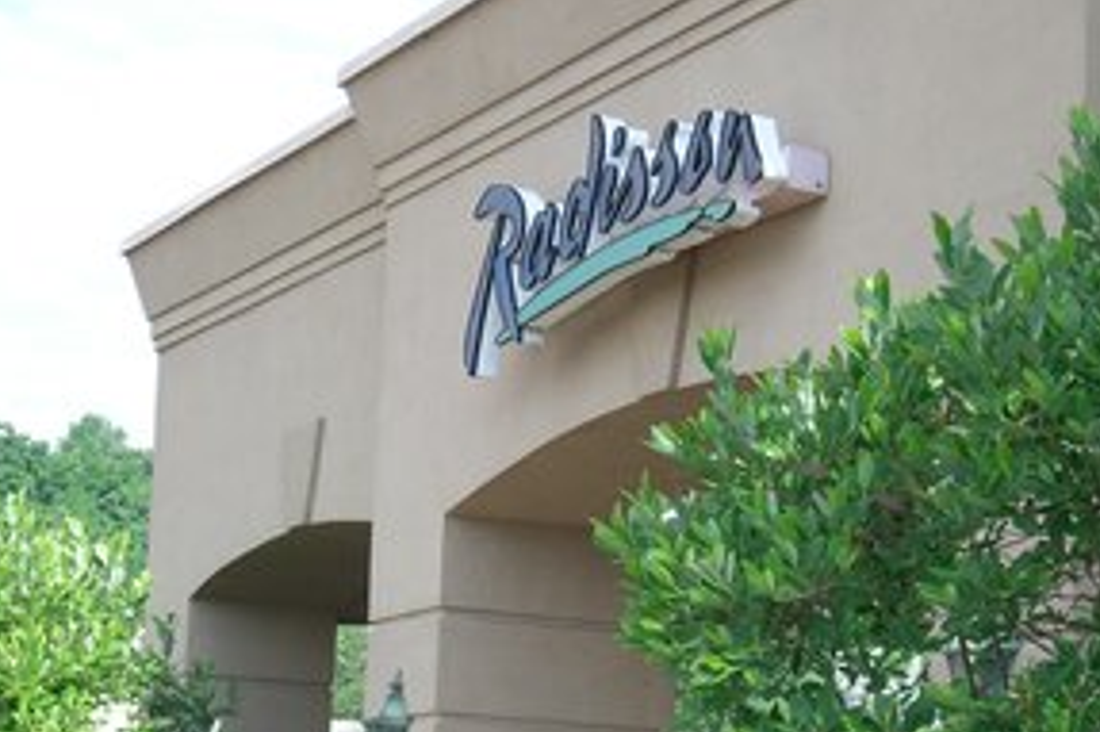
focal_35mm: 110
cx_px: 583
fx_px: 3359
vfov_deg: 12.4
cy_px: 452
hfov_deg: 18.6
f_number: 4.1
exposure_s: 1/250
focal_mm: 12.8
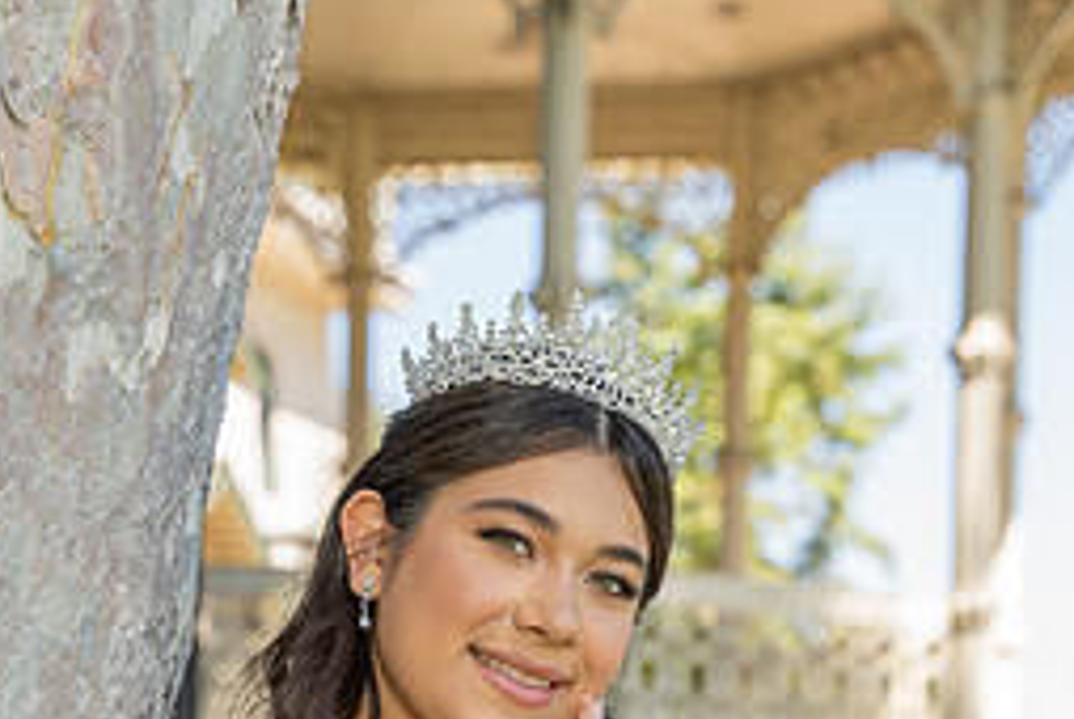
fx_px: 3106
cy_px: 901
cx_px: 507
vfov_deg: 12.8
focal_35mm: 104
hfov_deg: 19.6
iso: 125
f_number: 4.5
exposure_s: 1/200
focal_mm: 58.8
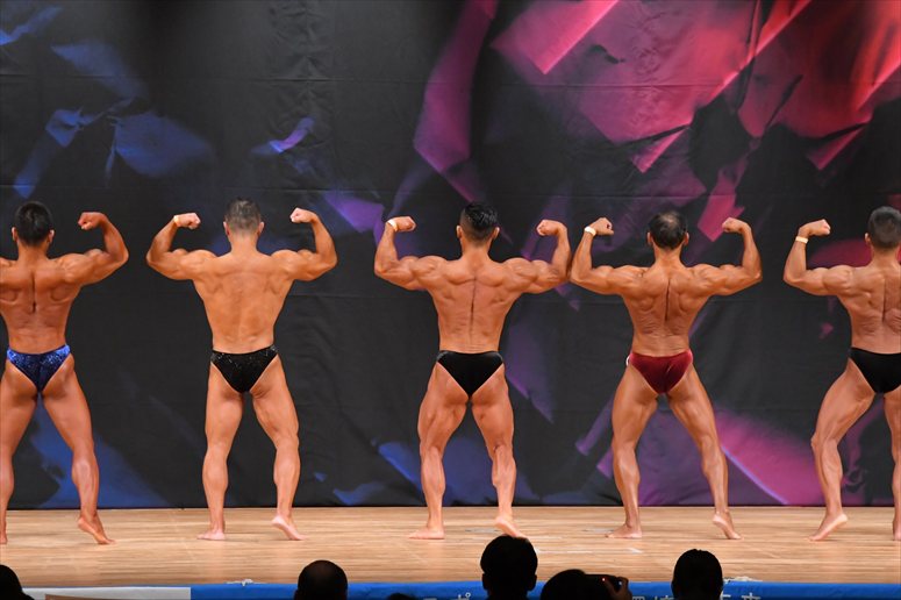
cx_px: 450
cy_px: 300
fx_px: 4578
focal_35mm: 183
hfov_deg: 11.2
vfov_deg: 7.5
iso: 5600
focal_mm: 122
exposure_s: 1/400
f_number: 5.6
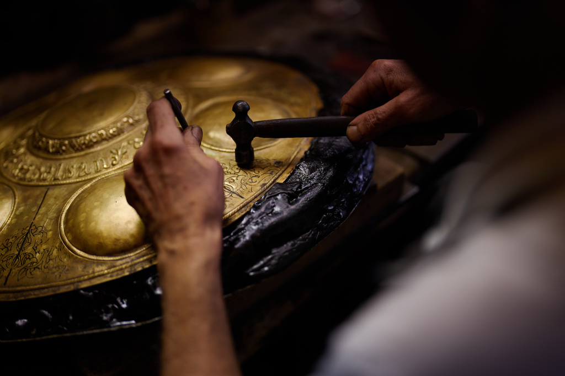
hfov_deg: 39.6
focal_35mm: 50
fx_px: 784
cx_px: 282
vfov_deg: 27.0
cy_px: 188
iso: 100
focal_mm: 50
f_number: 1.2
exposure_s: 1/800
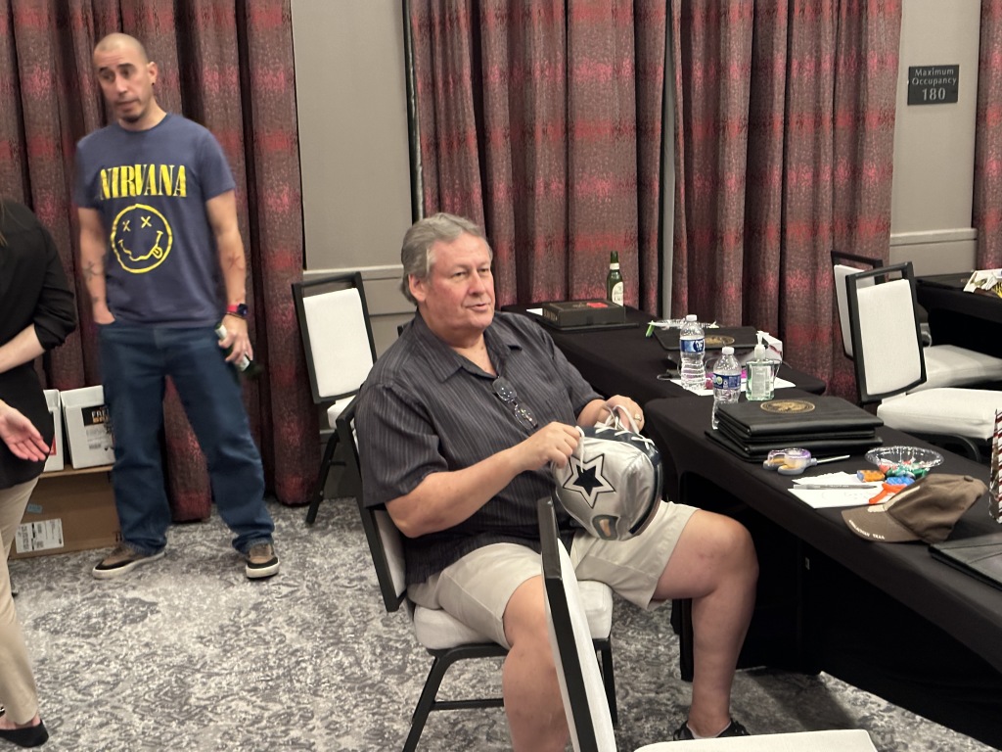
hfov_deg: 39.7
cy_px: 376
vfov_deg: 30.3
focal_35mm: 48
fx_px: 1389
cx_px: 501
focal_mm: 6.86
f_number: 1.78
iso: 500
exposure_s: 1/30
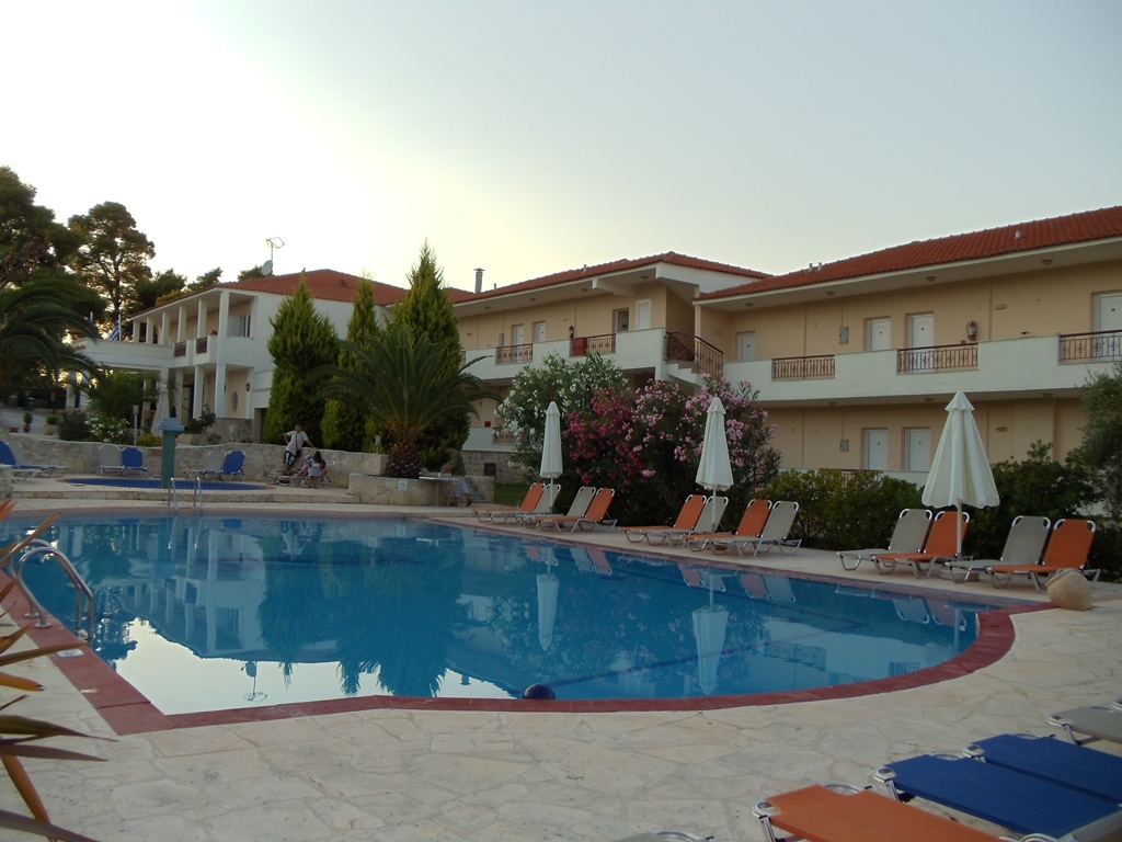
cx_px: 561
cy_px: 421
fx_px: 1426
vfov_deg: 32.9
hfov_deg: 42.9
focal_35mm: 44
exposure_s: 1/125
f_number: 3.5
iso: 100
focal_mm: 6
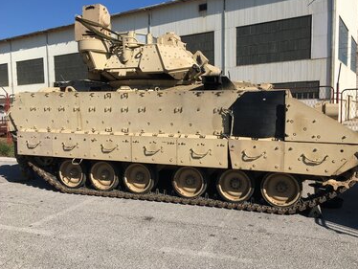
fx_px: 321
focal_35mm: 31
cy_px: 139
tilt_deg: -2.5
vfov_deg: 45.5
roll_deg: +0.7
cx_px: 183
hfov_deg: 58.3
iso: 25
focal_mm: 4.15
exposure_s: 1/2137
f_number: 2.2
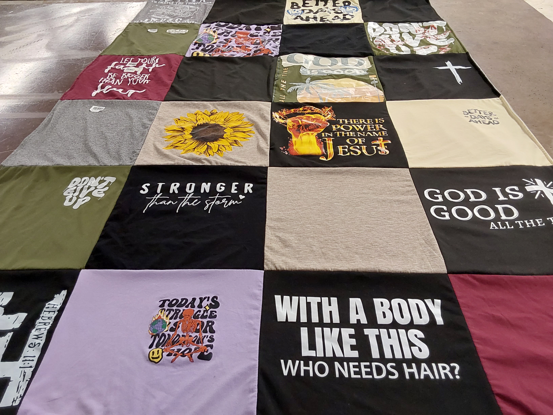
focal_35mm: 28
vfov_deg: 49.7
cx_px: 276
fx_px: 447
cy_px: 208
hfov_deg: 63.4
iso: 125
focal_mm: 2.91
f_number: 1.9
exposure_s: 1/50
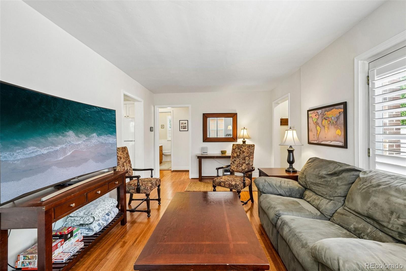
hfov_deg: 100.4
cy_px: 136
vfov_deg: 77.3
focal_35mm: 15
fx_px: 169
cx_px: 203
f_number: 8
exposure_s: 1/6
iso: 800
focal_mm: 10
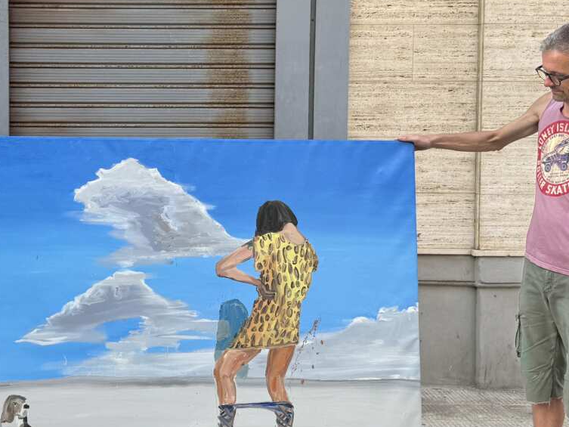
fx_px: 838
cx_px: 152
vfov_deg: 28.5
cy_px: 165
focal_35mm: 51
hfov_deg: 36.7
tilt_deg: +0.2
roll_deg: -2.1
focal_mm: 6.76
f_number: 1.78
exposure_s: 1/366
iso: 80
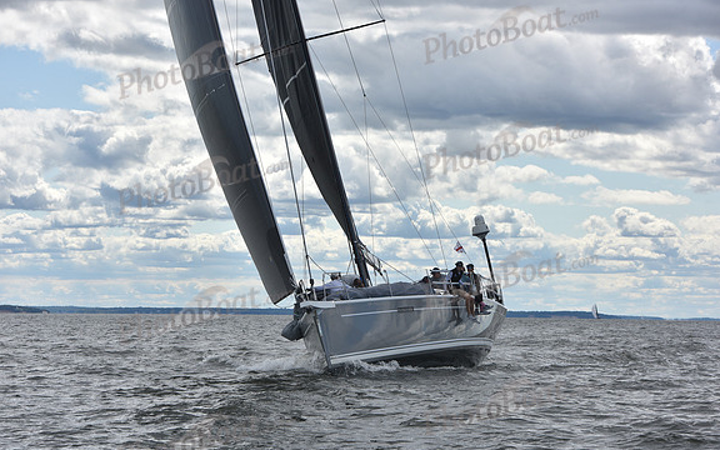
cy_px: 229
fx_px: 2335
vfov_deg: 11.0
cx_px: 359
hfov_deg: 17.5
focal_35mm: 119
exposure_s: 1/1000
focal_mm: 116
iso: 250
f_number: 9
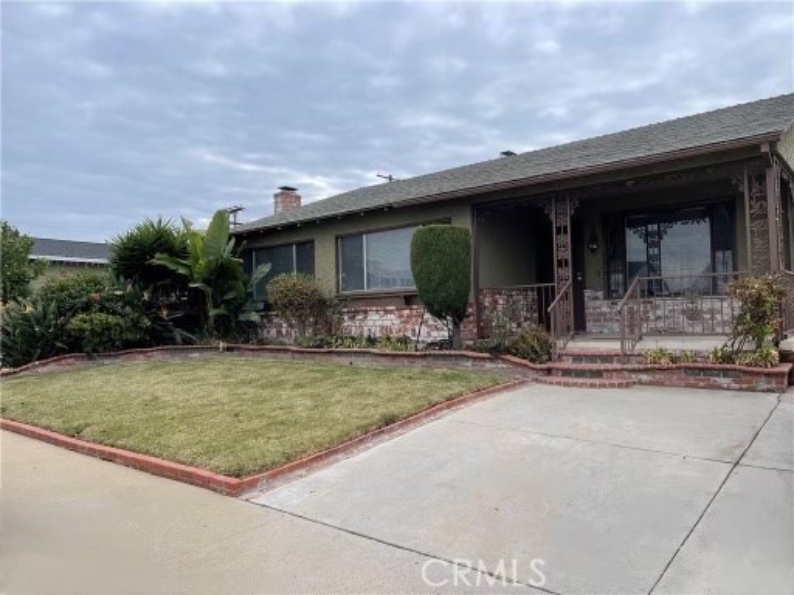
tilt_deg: +0.7
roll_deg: +0.9
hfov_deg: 69.4
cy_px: 298
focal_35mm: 25
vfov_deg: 54.9
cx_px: 397
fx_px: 573
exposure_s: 1/2387
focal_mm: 5.1
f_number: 1.6
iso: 32
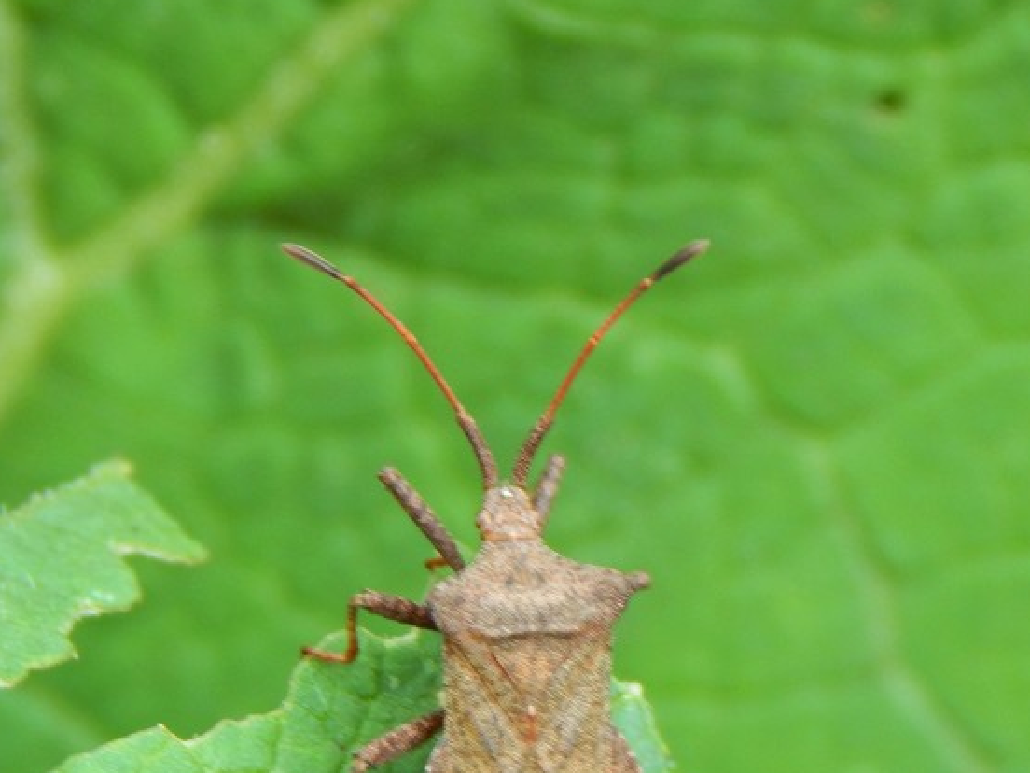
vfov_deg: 4.6
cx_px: 570
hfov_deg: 6.2
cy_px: 588
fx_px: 9522
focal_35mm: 320
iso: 125
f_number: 5.4
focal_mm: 37.1
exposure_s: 1/60
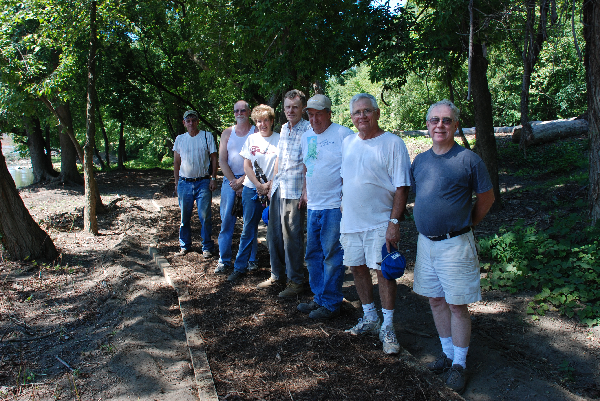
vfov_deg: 43.7
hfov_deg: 61.9
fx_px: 501
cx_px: 300
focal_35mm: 30
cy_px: 200
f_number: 5.6
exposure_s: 1/125
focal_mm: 20
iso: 200
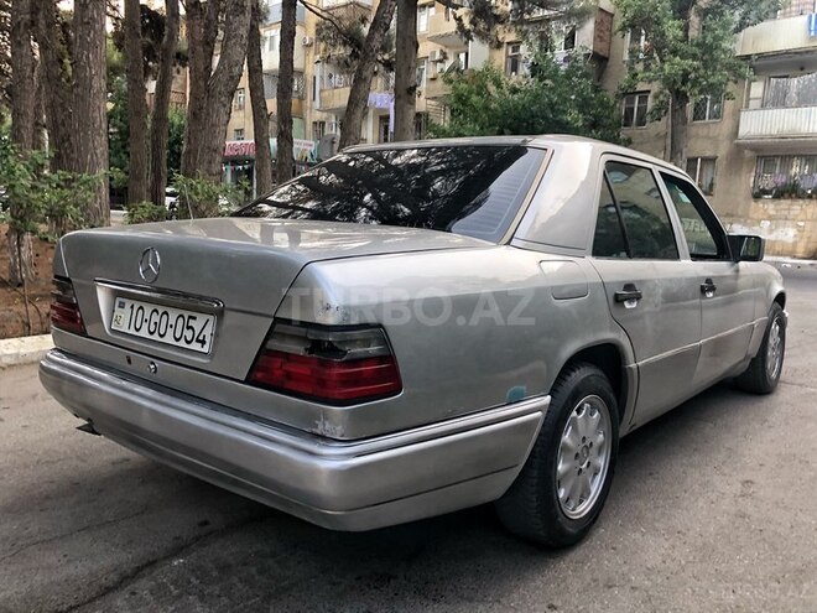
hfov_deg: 63.4
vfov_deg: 49.7
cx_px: 408
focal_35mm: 28
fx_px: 661
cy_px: 306
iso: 64
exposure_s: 1/120
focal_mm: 4
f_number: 1.8
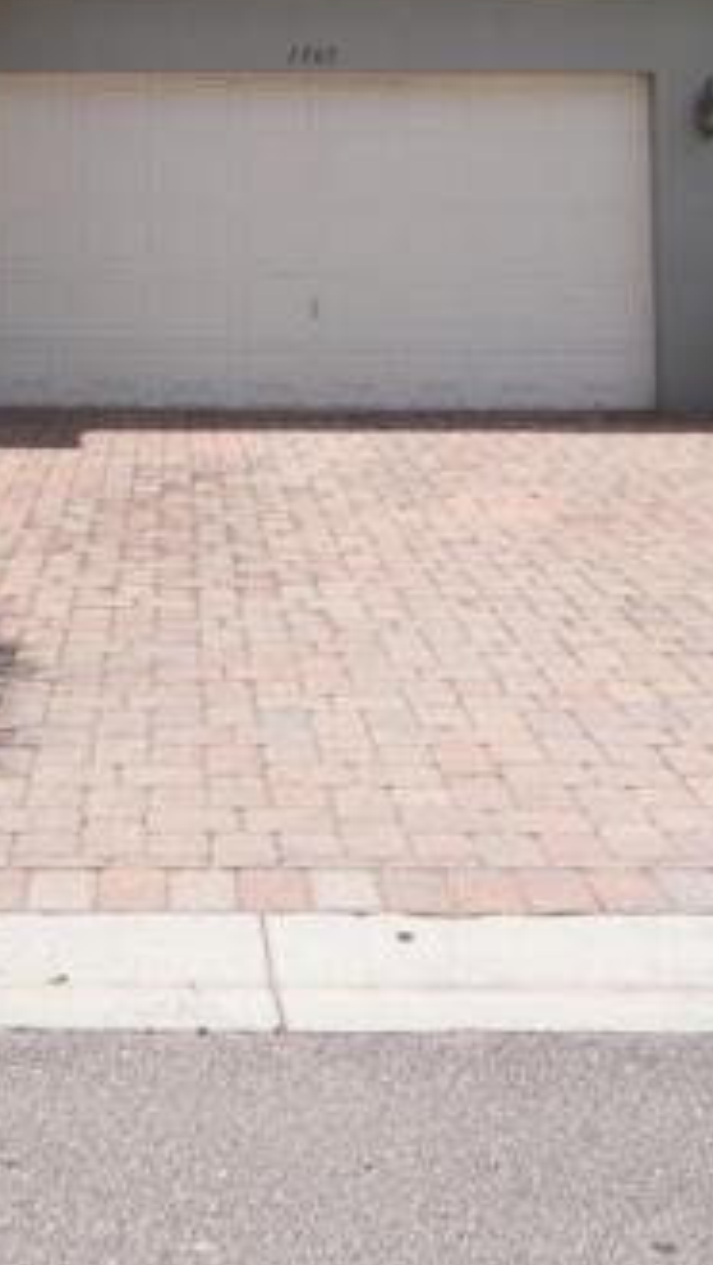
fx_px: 1611
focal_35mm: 48
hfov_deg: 24.7
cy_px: 100
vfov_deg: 39.4
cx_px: 180
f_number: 8
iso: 100
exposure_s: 1/2500
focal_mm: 14
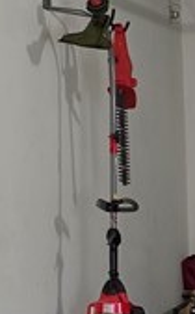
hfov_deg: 7.8
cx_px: 546
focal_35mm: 148
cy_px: 327
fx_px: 1264
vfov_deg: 13.9
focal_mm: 6.3
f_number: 1.7
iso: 400
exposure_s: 1/120
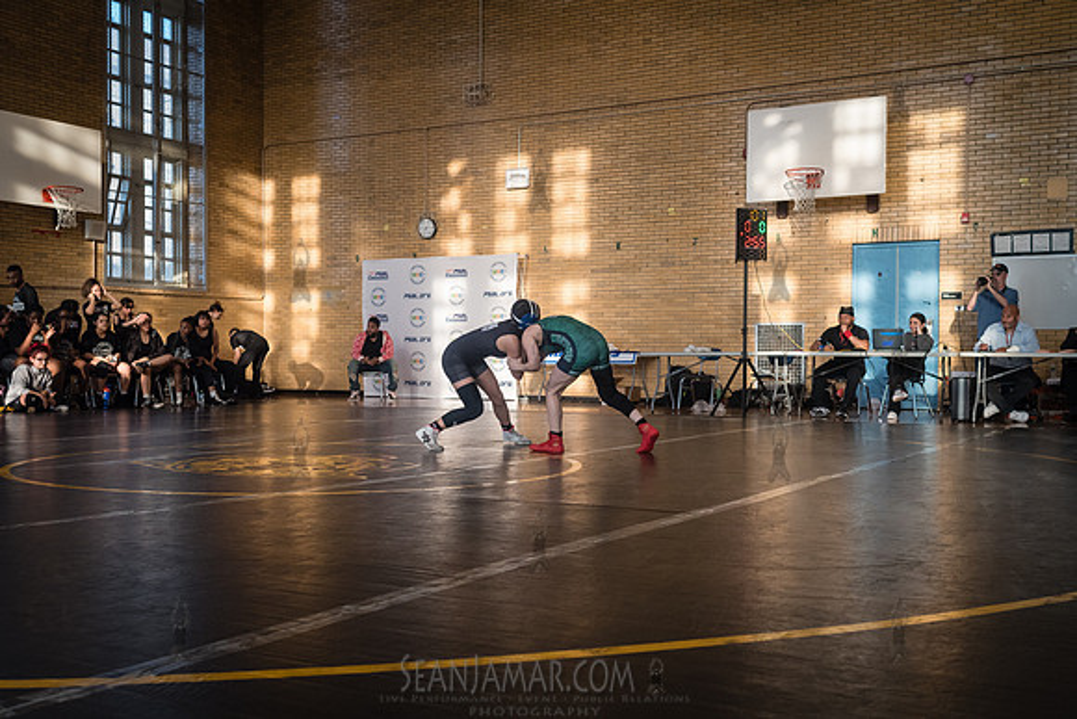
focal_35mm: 38
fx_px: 1144
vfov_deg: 34.9
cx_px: 531
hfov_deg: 50.4
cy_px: 384
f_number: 5
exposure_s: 1/320
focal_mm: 35
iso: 1600
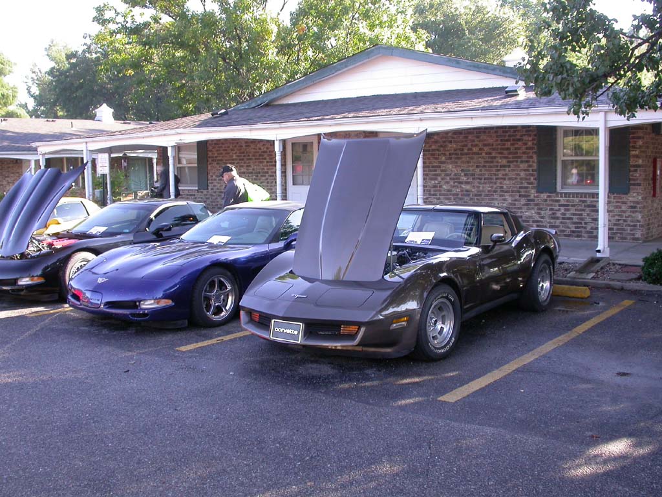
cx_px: 331
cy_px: 248
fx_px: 727
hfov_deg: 49.0
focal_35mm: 38
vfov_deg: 37.7
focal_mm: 7.85
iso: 100
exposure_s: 1/89.7
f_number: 3.7
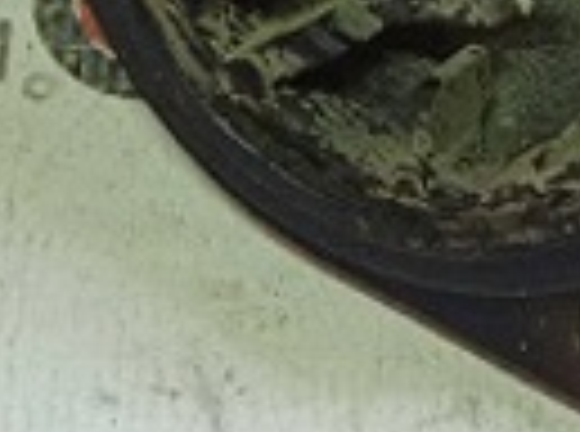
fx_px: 2322
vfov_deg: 10.3
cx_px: 908
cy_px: -209
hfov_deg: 13.3
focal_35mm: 139
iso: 279
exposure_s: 1/33.3
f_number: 2.2
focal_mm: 3.43
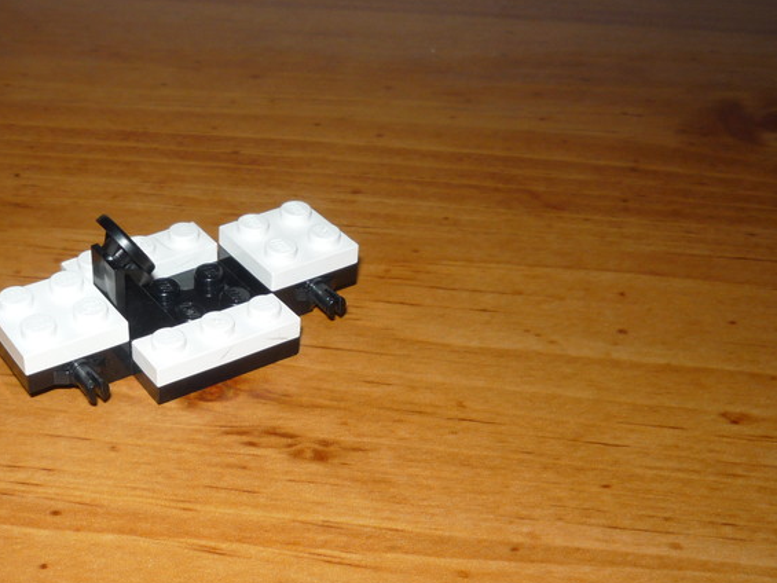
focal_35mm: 51
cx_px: 219
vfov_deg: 28.3
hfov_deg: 36.8
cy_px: 417
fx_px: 1145
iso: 100
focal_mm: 5.2
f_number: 4
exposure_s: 1/30
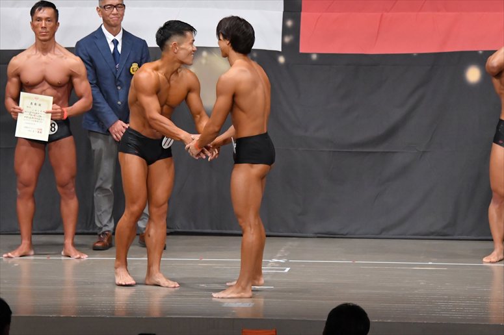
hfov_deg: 10.2
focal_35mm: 202
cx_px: 252
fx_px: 2827
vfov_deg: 6.8
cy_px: 168
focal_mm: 135
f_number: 5.6
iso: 6400
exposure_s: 1/400
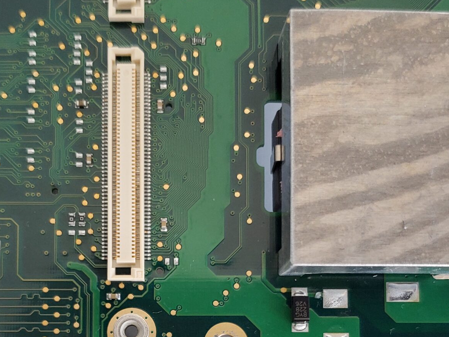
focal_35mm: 57
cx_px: 186
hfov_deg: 33.7
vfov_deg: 24.7
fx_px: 739
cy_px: 317
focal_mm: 4.3
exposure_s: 1/100
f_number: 1.5
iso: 160
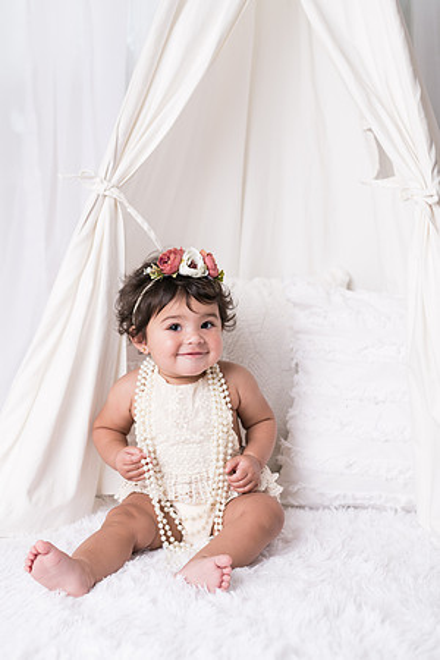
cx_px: 220
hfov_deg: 27.0
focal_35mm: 50
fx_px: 917
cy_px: 330
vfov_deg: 39.6
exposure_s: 1/200
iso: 200
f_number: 3.5
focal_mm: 50
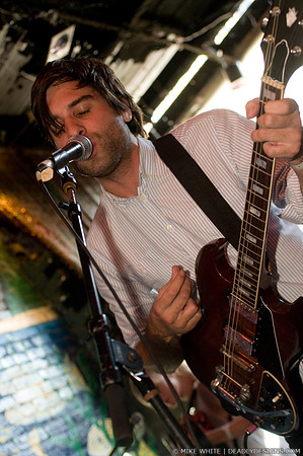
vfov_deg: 33.4
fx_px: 759
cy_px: 228
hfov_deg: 22.6
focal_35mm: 60
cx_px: 152
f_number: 3.2
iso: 640
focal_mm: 40
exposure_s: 1/160
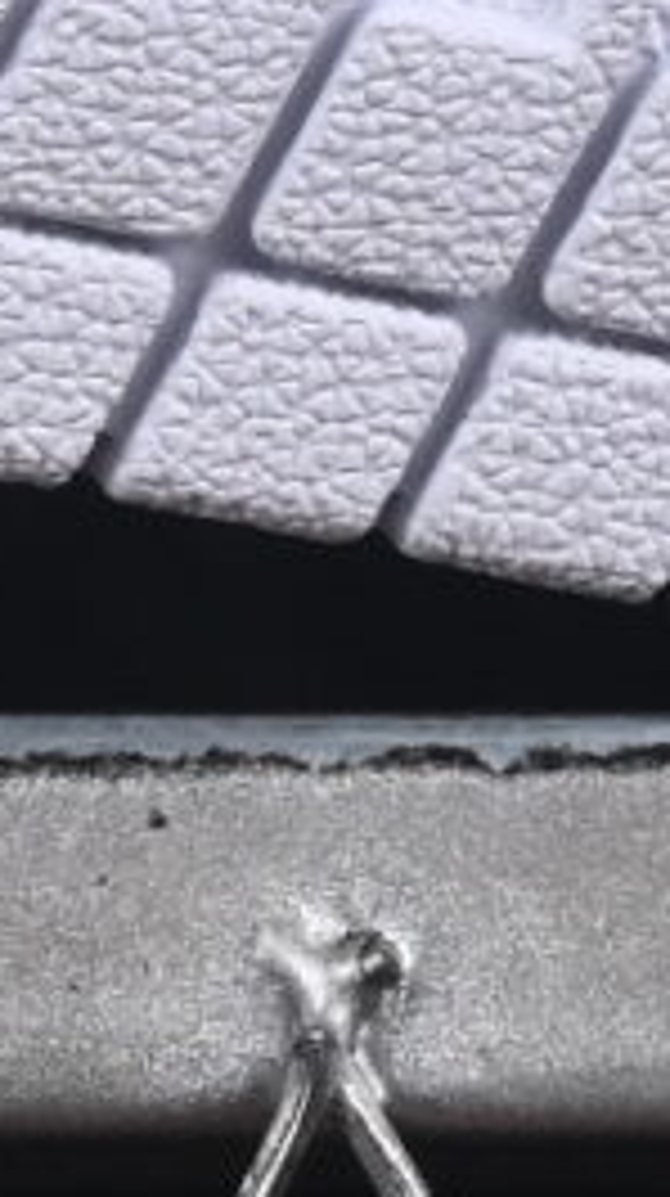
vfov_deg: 2.8
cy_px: -1717
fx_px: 23985
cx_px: -1398
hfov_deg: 1.6
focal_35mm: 757
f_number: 8
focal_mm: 50
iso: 160
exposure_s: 1/80
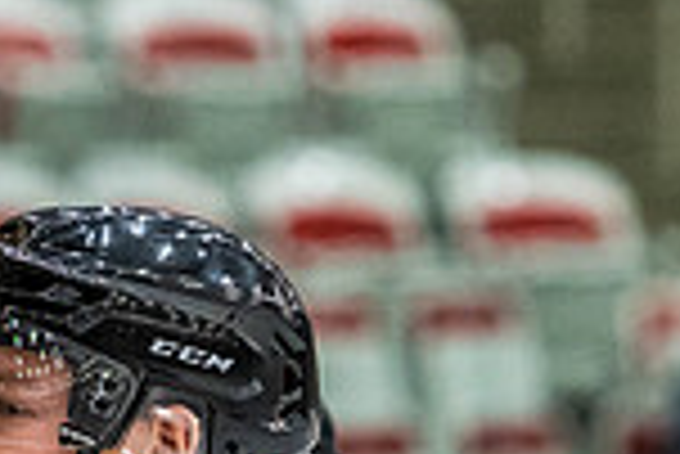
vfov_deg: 2.2
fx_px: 11703
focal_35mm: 619
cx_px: 113
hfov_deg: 3.3
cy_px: 673
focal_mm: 130
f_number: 2.8
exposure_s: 1/640
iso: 3200
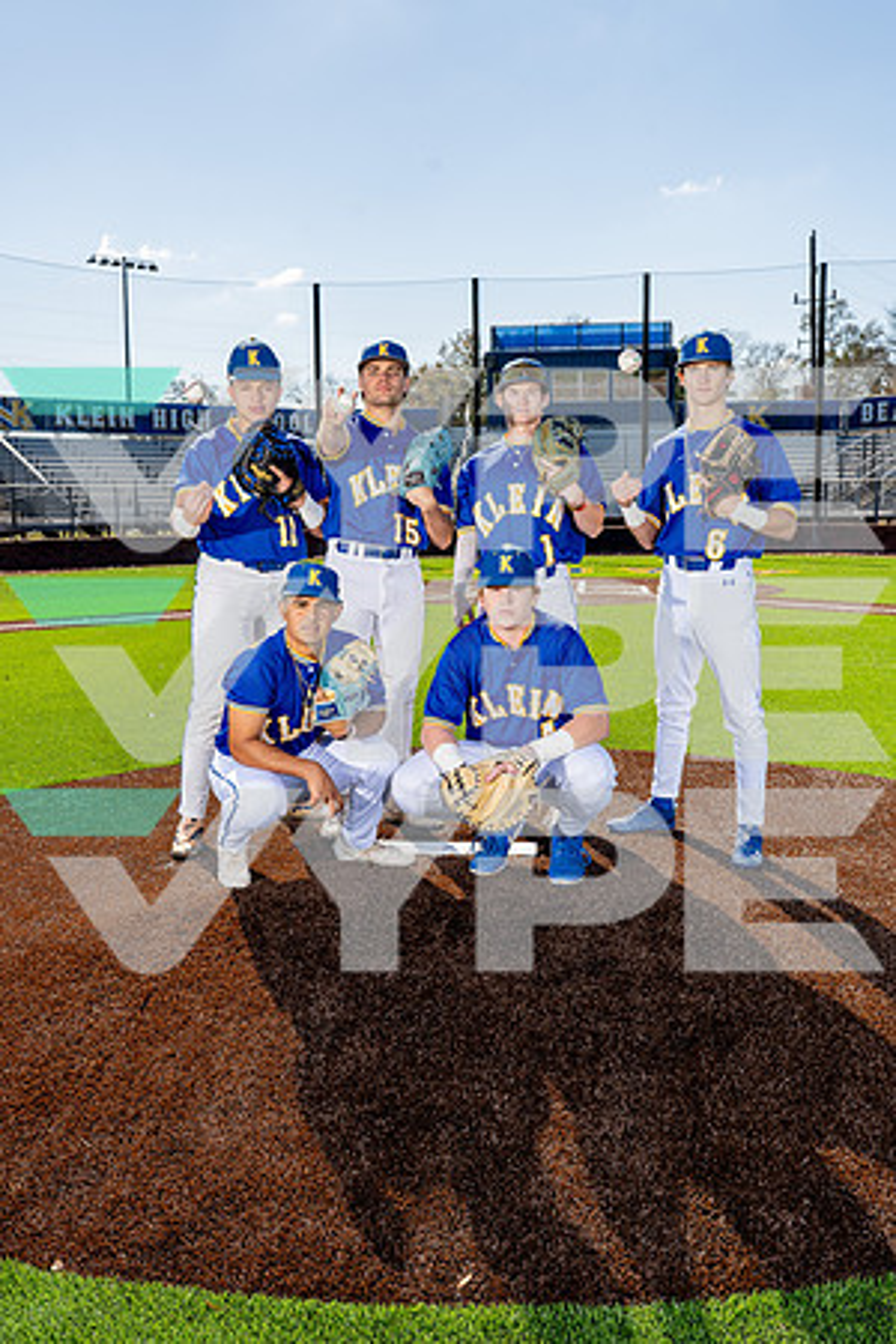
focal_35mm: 35
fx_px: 1307
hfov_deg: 37.9
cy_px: 672
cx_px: 448
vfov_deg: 54.4
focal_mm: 35
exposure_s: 1/250
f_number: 8
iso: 100
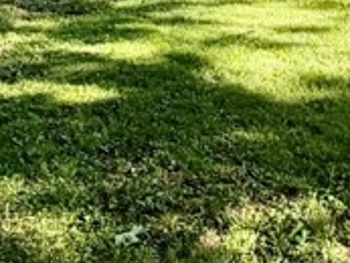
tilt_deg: -3.7
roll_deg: +0.2
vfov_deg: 16.5
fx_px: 840
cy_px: -109
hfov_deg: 20.7
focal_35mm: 83
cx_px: 496
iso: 40
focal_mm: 2.22
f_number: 2.2
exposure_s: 1/181
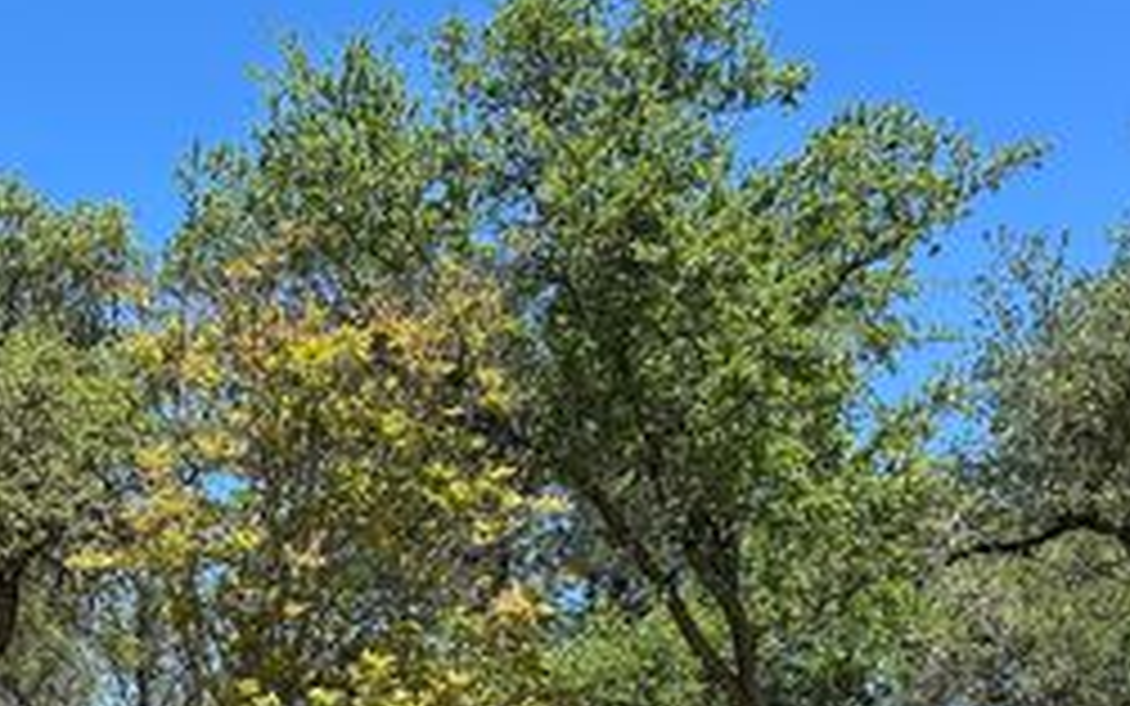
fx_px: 1694
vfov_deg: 22.4
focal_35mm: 55
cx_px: 180
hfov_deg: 35.3
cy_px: 744
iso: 50
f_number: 1.5
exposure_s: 1/1972
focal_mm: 5.7
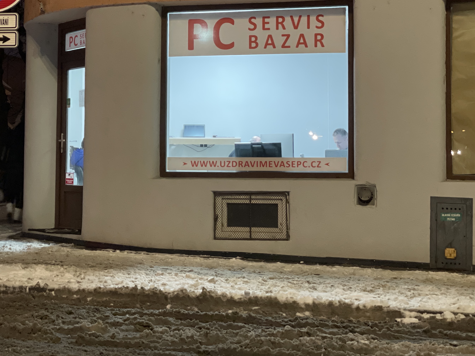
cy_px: 115
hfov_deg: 24.9
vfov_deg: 18.8
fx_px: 1070
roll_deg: -0.1
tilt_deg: +4.4
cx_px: 170
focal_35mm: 78
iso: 1000
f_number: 2
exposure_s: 1/33
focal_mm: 6
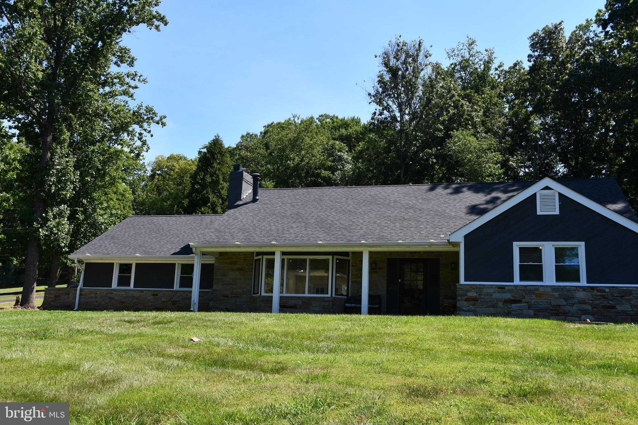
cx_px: 319
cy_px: 212
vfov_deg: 38.9
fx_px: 602
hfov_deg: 55.8
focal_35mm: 34
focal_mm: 23
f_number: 8
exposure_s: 1/250
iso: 110
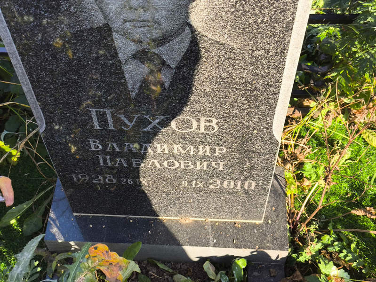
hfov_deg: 38.2
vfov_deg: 29.1
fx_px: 543
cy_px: 141
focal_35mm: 50
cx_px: 188
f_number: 1.7
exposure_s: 1/353
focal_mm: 4.71
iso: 50
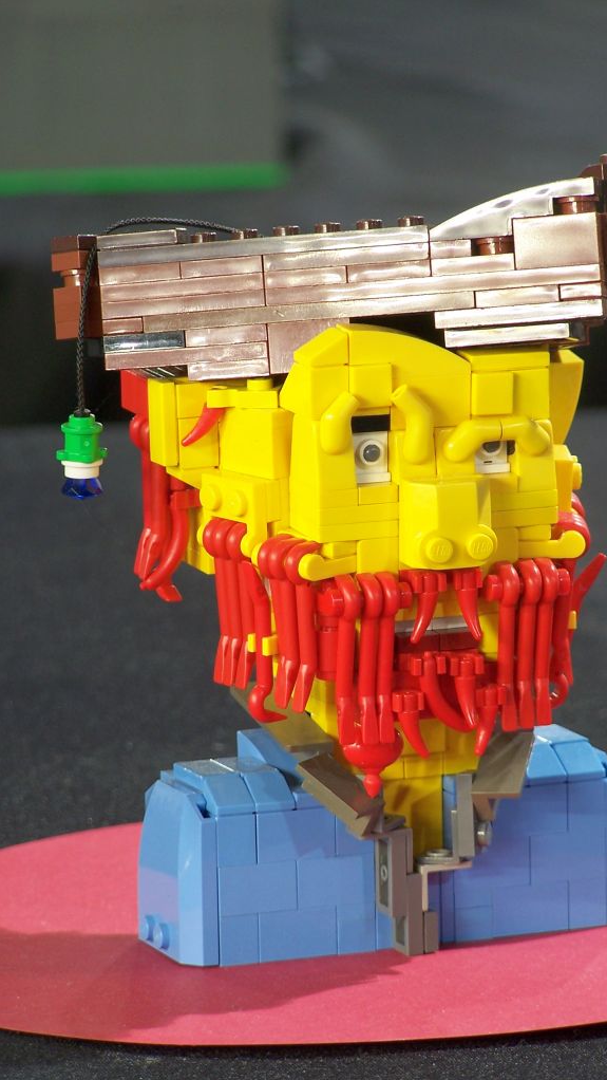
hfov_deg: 5.1
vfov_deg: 9.1
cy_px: 540
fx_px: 6809
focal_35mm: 238
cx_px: 354
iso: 80
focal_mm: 36.2
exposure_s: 1/2
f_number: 3.2
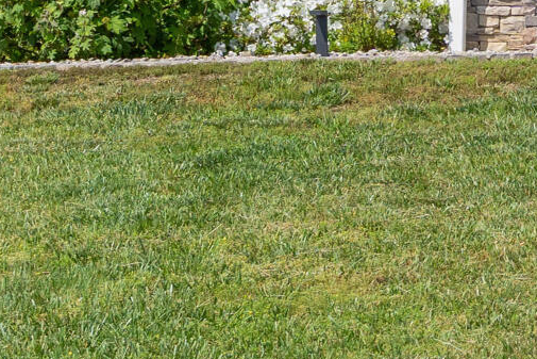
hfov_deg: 10.1
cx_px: 1021
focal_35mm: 190
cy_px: -444
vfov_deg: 6.9
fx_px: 2835
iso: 320
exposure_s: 1/1000
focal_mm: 32
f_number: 7.1
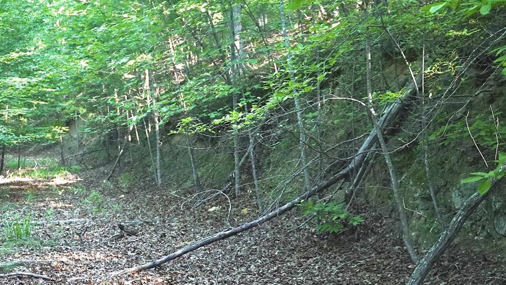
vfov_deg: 19.4
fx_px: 832
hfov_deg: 32.3
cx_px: 57
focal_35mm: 62
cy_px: 165
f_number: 2.8
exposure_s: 1/200
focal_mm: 30
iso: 3200
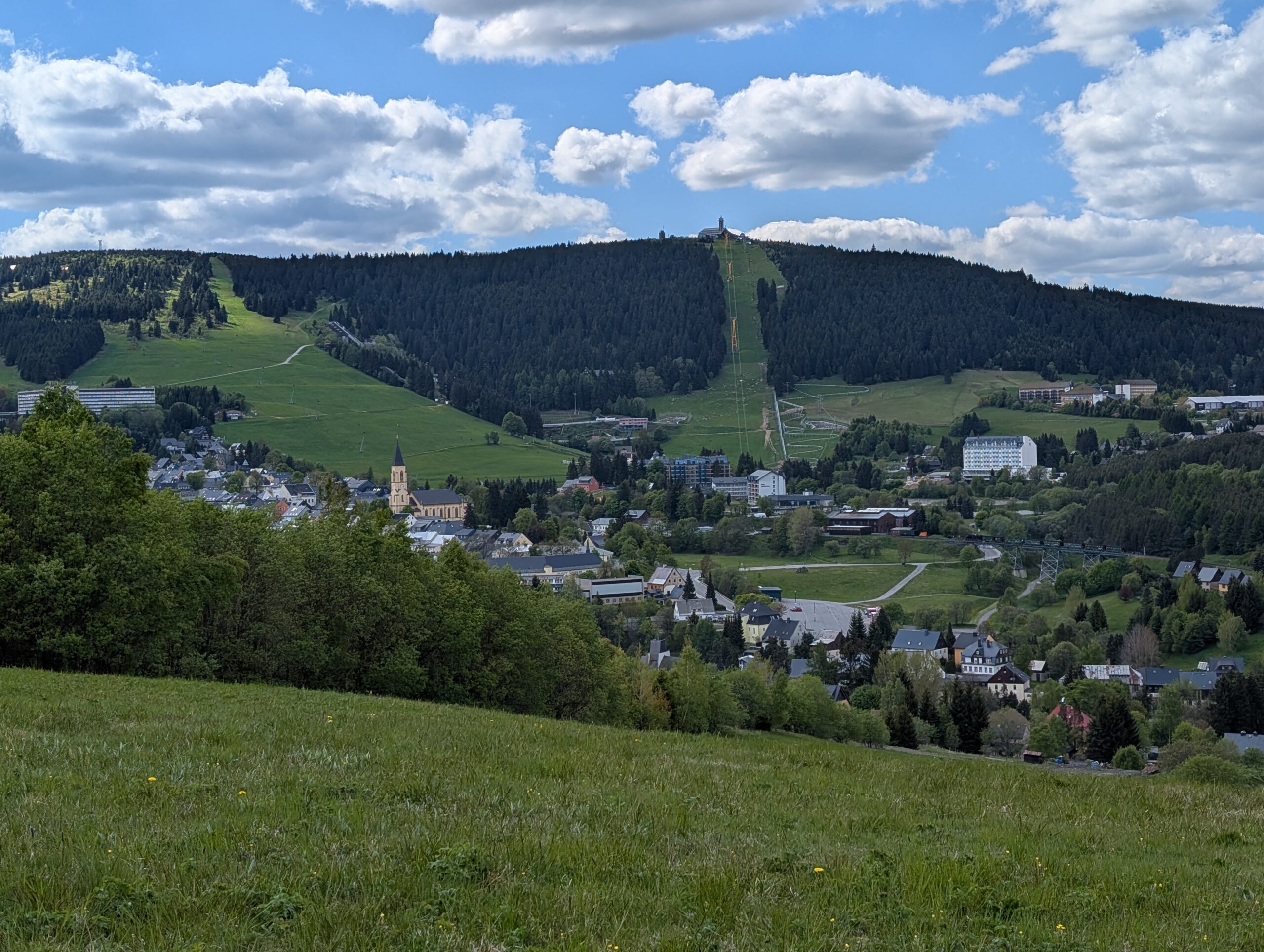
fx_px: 1792
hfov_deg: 38.9
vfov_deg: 29.8
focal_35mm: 49
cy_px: 476
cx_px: 632
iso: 20
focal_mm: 6.9
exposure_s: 1/1686
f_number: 1.68
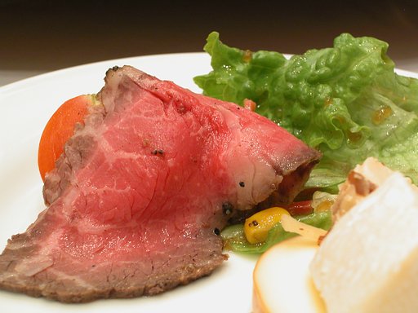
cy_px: 156
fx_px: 833
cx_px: 209
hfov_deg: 28.2
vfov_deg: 21.3
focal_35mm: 69
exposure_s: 1/3.2
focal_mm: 17.5
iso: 200
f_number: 6.7
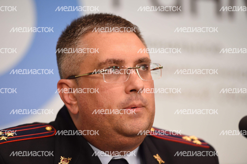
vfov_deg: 6.9
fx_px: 1371
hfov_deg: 10.3
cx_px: 124
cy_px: 82
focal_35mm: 200
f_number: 3.2
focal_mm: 200
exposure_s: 1/320
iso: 2000
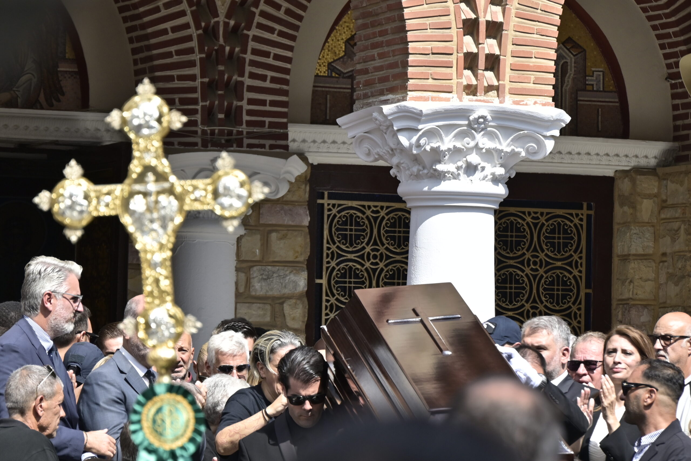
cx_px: 346
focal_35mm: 300
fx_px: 5758
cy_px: 230
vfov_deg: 4.6
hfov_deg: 6.9
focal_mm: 200
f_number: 8
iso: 320
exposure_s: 1/640
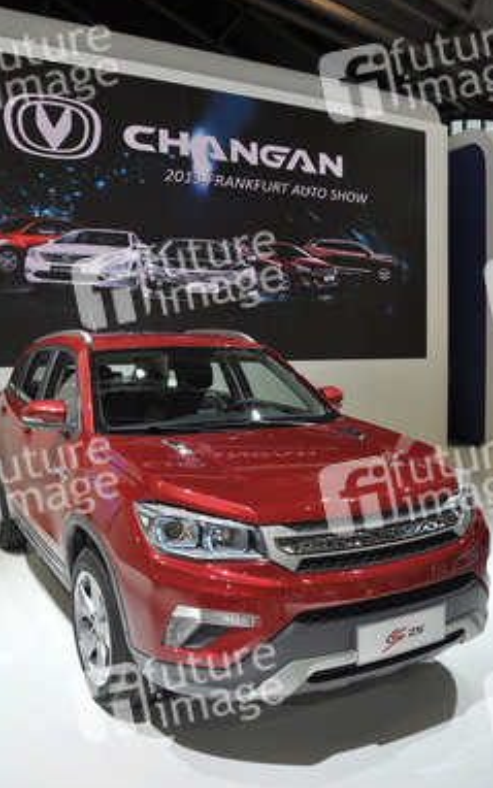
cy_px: 384
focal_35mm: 32
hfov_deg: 39.4
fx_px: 687
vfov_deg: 59.6
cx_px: 237
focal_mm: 20
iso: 400
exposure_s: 1/160
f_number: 6.3
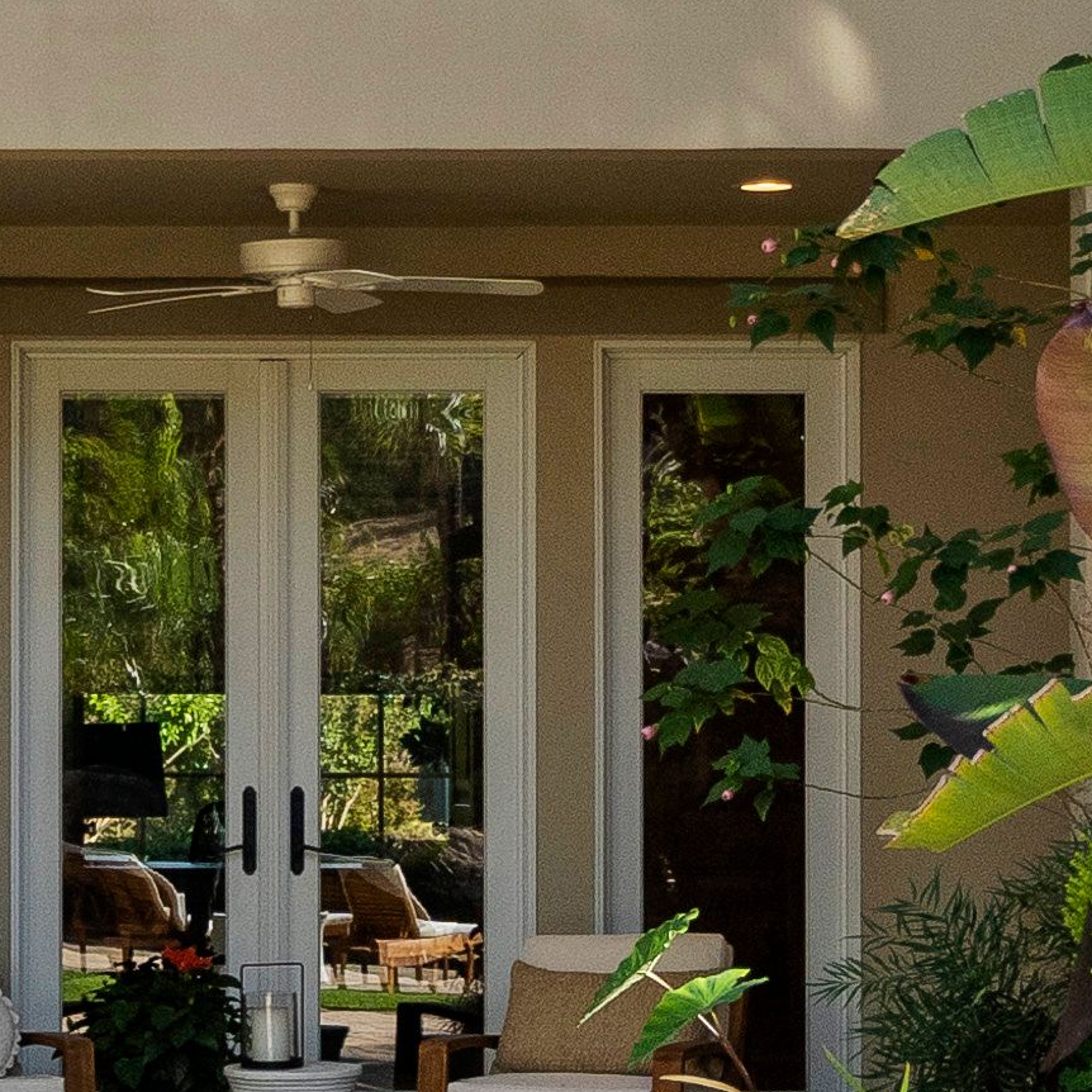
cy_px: 592
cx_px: 303
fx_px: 5068
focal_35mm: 142
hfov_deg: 12.3
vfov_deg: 12.3
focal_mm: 24
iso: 400
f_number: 4
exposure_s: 1/1250
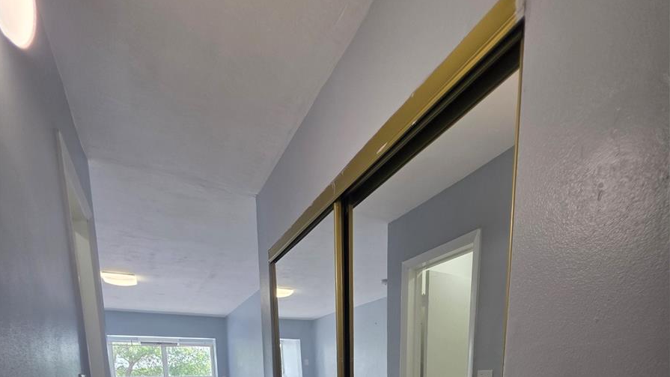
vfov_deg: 42.5
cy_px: 434
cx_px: 334
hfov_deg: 89.6
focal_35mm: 19
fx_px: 337
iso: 125
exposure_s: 1/120
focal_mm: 2.2
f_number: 1.9
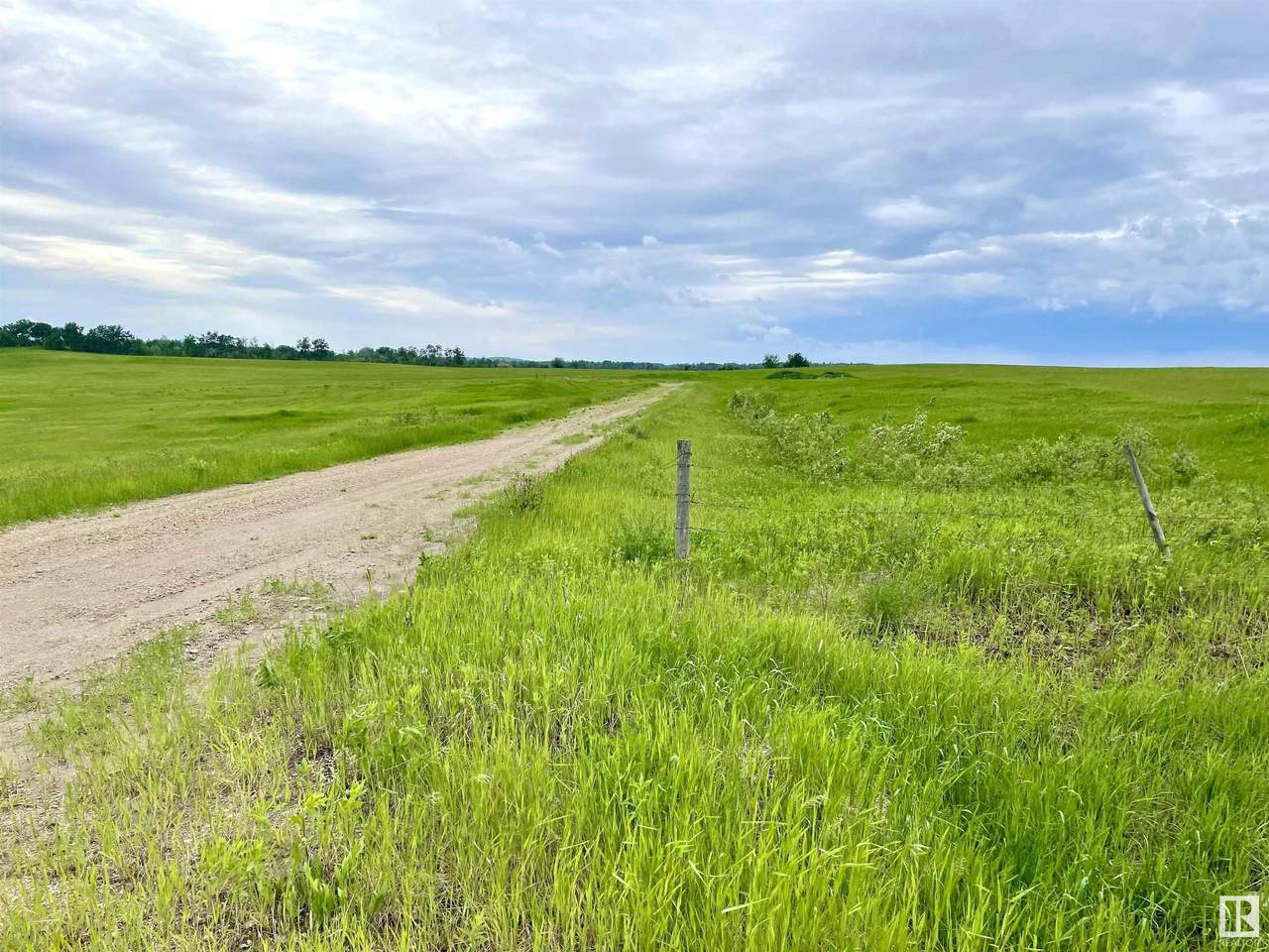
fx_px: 953
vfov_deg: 53.1
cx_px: 634
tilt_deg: -6.0
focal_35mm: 26
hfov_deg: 67.3
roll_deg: -1.4
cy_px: 476
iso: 32
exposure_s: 1/2212
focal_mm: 4.2
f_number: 1.6
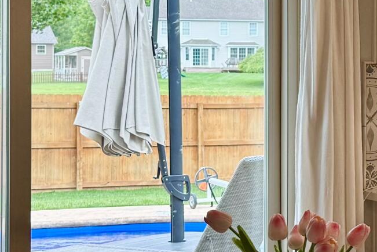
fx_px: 1204
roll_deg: -0.4
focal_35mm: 115
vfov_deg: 11.9
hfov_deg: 17.0
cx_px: 456
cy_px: 61
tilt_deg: -0.1
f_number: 1.78
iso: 125
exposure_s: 1/237
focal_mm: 6.76
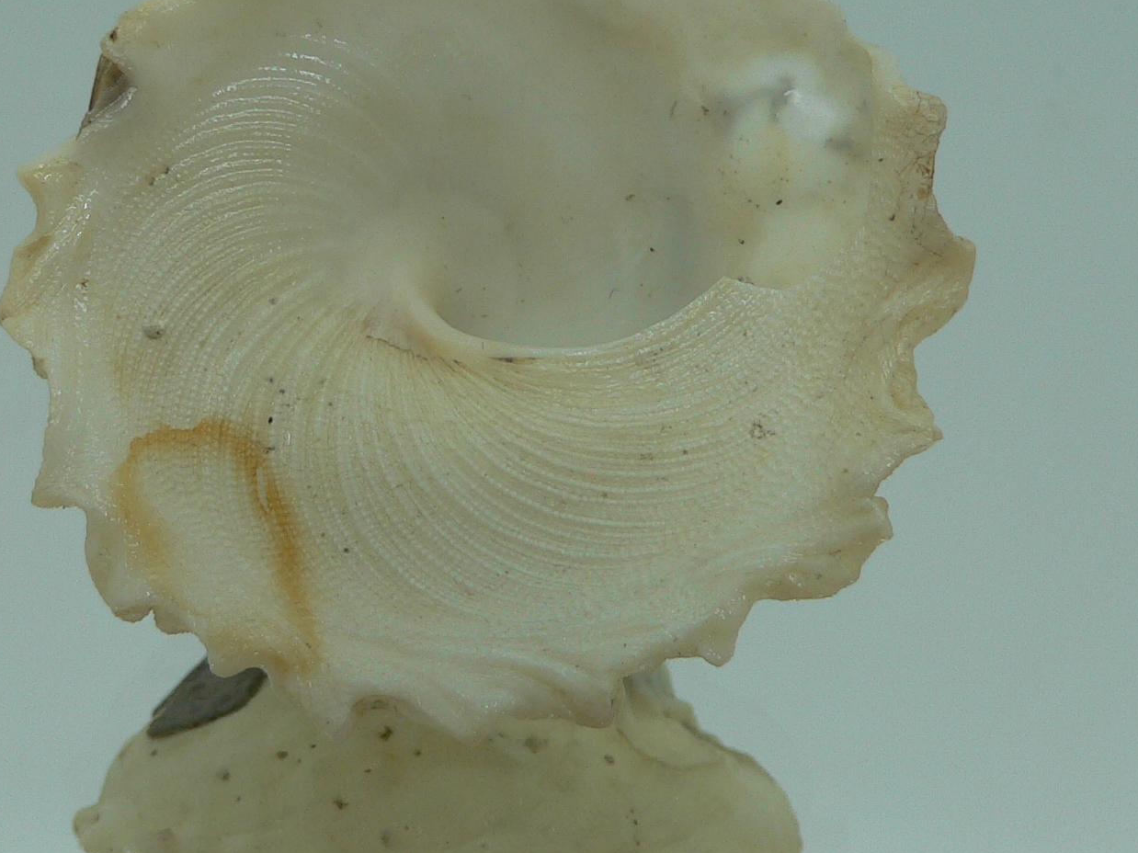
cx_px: 488
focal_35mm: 57
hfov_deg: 33.7
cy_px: 338
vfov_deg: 25.6
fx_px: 1874
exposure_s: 1/60
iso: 80
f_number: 2.8
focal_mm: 4.6
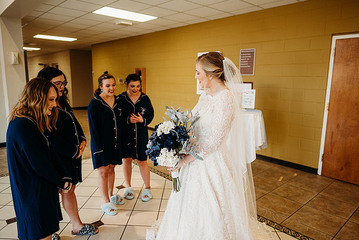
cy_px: 120
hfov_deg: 71.5
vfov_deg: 51.3
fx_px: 249
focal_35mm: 25
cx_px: 177
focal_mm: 24
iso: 400
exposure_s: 1/160
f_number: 1.8
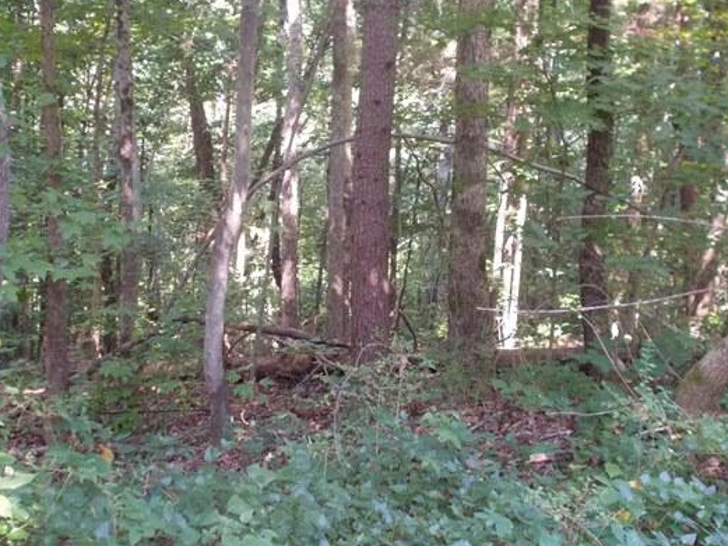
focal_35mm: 54
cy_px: 249
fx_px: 1136
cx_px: 317
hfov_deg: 35.5
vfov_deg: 27.0
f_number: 4.2
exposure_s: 1/40
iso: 560
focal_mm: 7.9
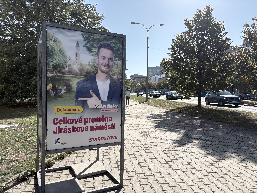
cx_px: 128
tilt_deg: -2.3
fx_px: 193
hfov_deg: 67.3
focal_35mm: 26
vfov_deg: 53.1
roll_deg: -1.9
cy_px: 96
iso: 50
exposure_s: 1/2747
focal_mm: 5.96
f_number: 1.6
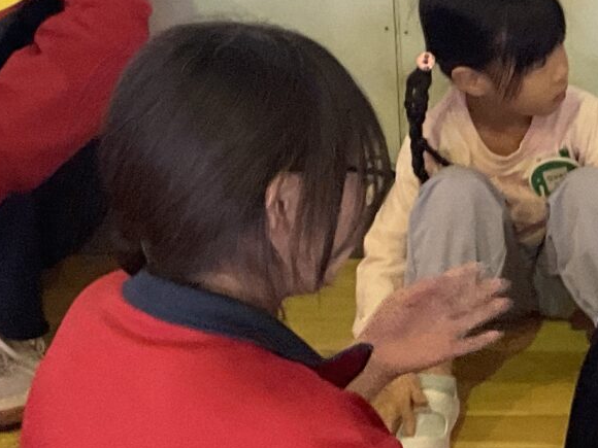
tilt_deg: -31.1
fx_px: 2211
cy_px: 321
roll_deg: -3.6
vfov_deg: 11.6
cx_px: 783
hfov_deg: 14.7
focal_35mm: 128
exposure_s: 1/50
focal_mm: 3
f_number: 1.8
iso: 160
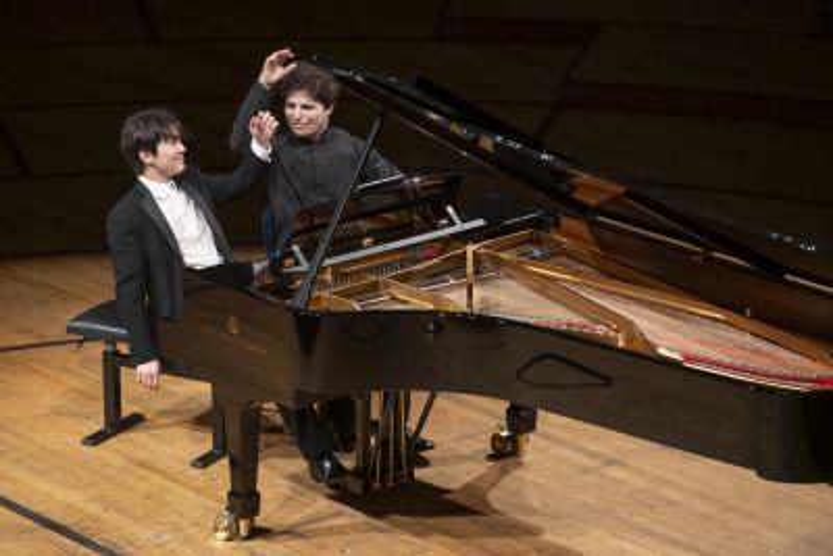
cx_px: 416
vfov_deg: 8.1
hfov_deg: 12.1
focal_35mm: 170
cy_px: 278
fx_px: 3935
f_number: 3.5
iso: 1600
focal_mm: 170
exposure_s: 1/160
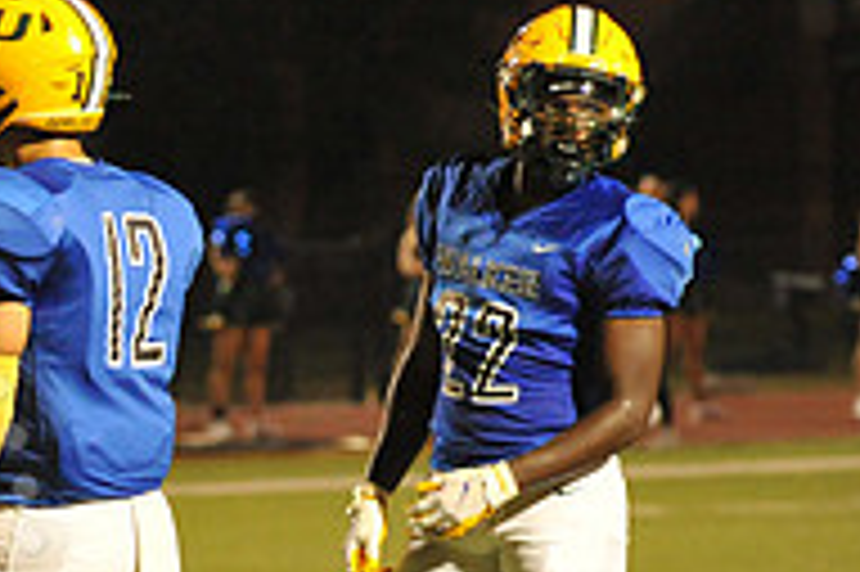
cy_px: 549
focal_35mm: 563
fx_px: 13438
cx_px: -387
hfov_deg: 3.7
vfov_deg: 2.4
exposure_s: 1/200
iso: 5000
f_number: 5.6
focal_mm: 185
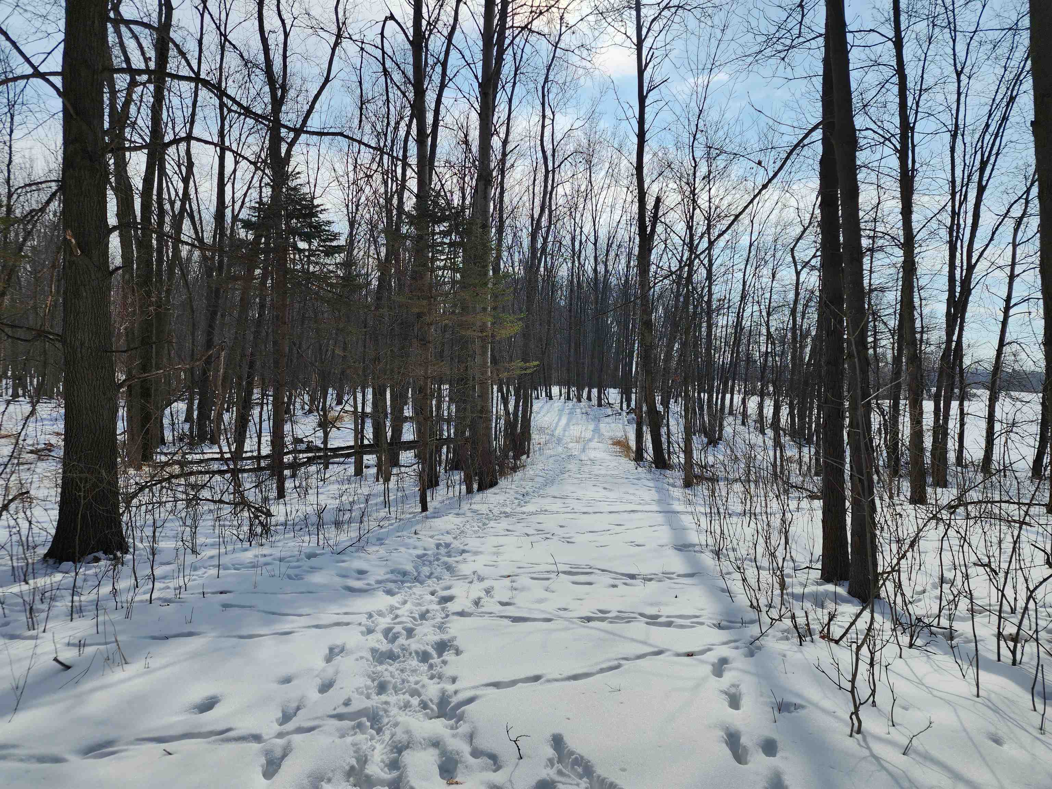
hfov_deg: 73.9
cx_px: 526
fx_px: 699
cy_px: 394
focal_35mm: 23
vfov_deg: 58.9
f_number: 1.8
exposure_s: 1/2614
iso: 12
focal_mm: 6.4
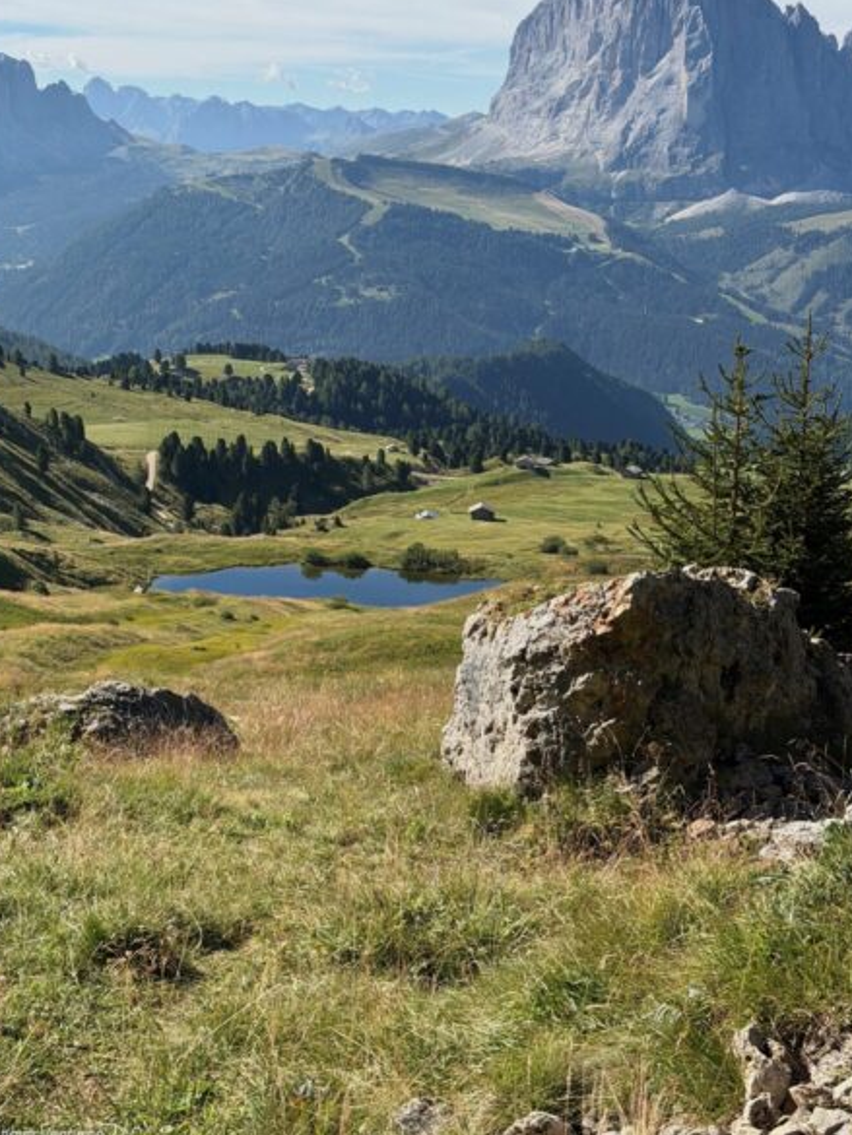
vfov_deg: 34.3
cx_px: 408
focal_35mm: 56
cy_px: 496
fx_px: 1837
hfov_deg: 26.1
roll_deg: -0.1
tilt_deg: -10.9
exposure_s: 1/3534
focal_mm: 6.76
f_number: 1.78
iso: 64
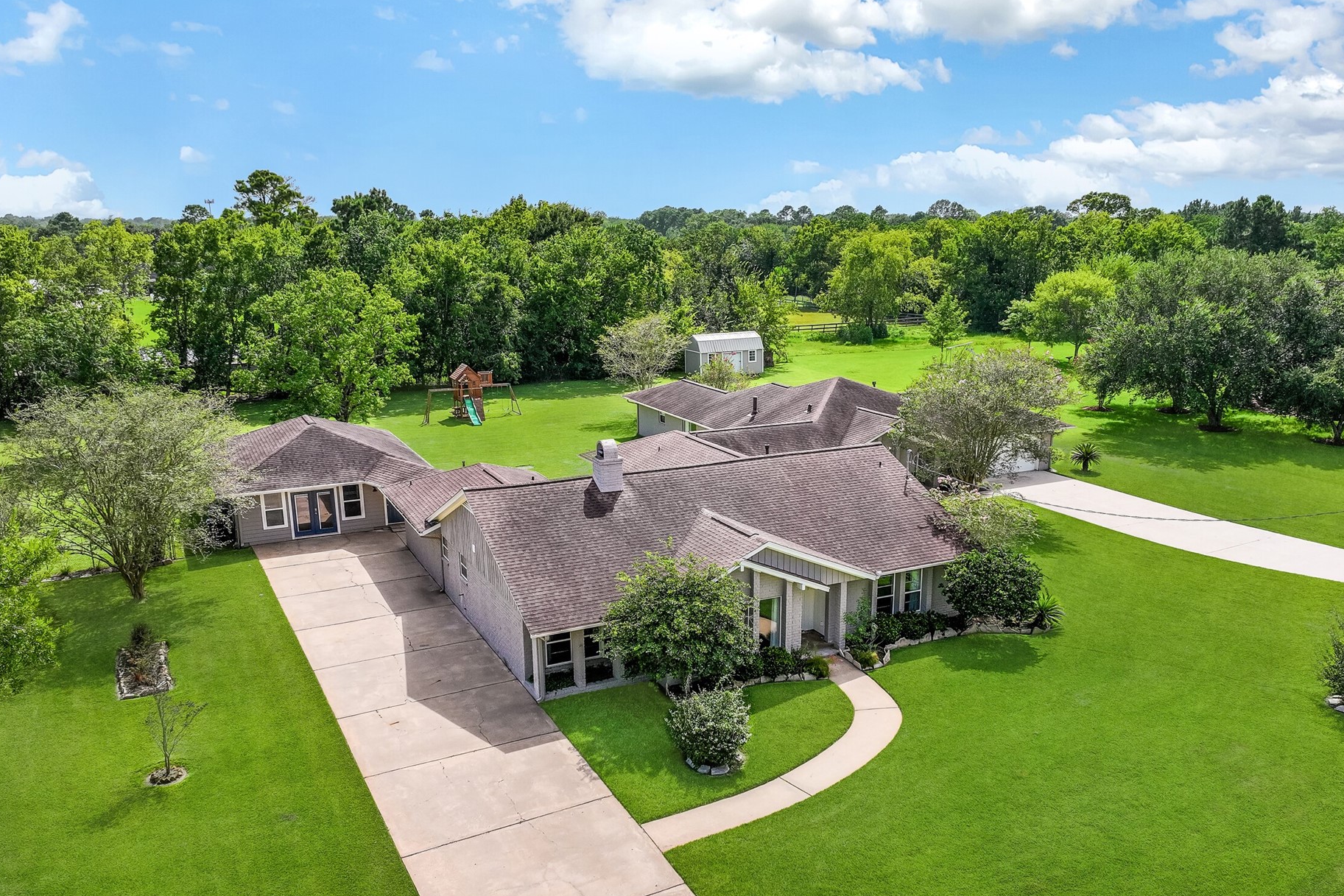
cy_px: 516
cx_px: 713
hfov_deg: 65.4
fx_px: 1045
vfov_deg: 46.3
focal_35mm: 28
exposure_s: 1/80
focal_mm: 12.29
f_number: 4
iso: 100
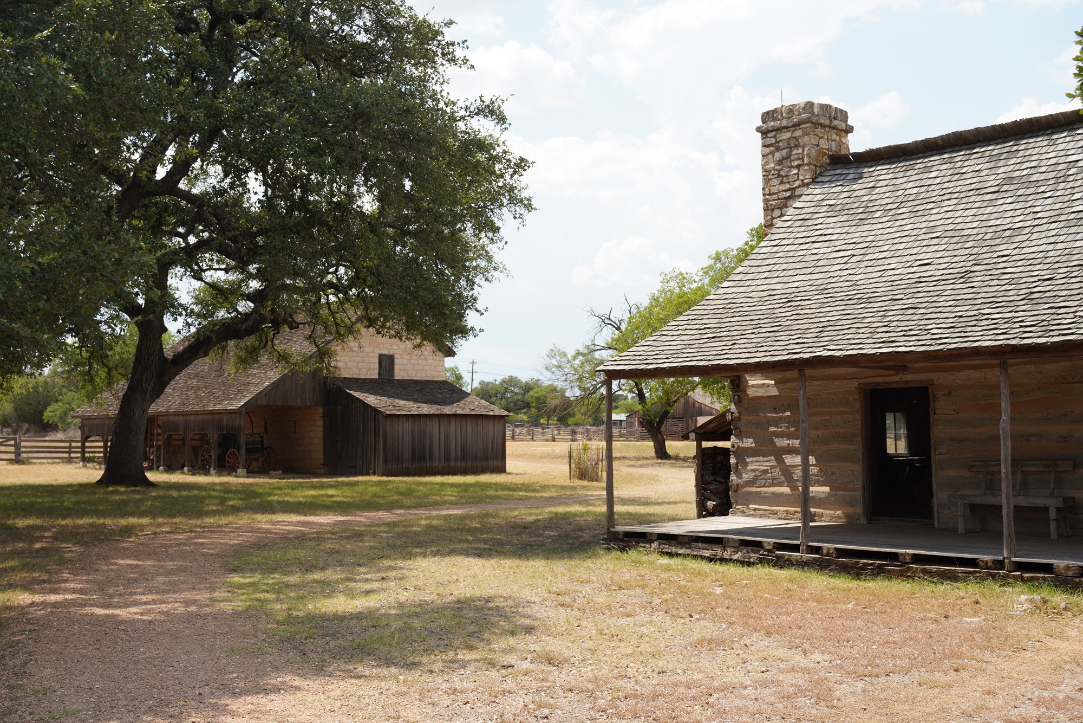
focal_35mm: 41
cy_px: 362
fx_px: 1234
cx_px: 542
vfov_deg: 32.6
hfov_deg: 47.4
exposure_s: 1/100
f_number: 11
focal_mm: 41
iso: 100
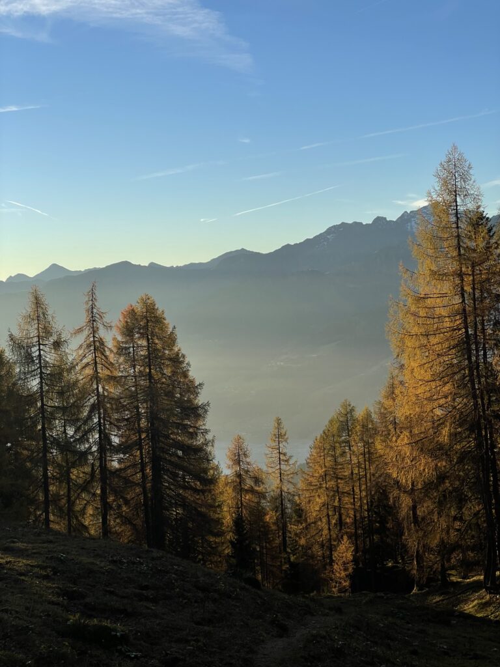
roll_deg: +3.6
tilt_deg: -0.6
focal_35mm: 52
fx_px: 1001
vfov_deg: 36.8
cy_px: 334
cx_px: 250
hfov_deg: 28.0
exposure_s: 1/675
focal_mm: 6
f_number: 2
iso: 32
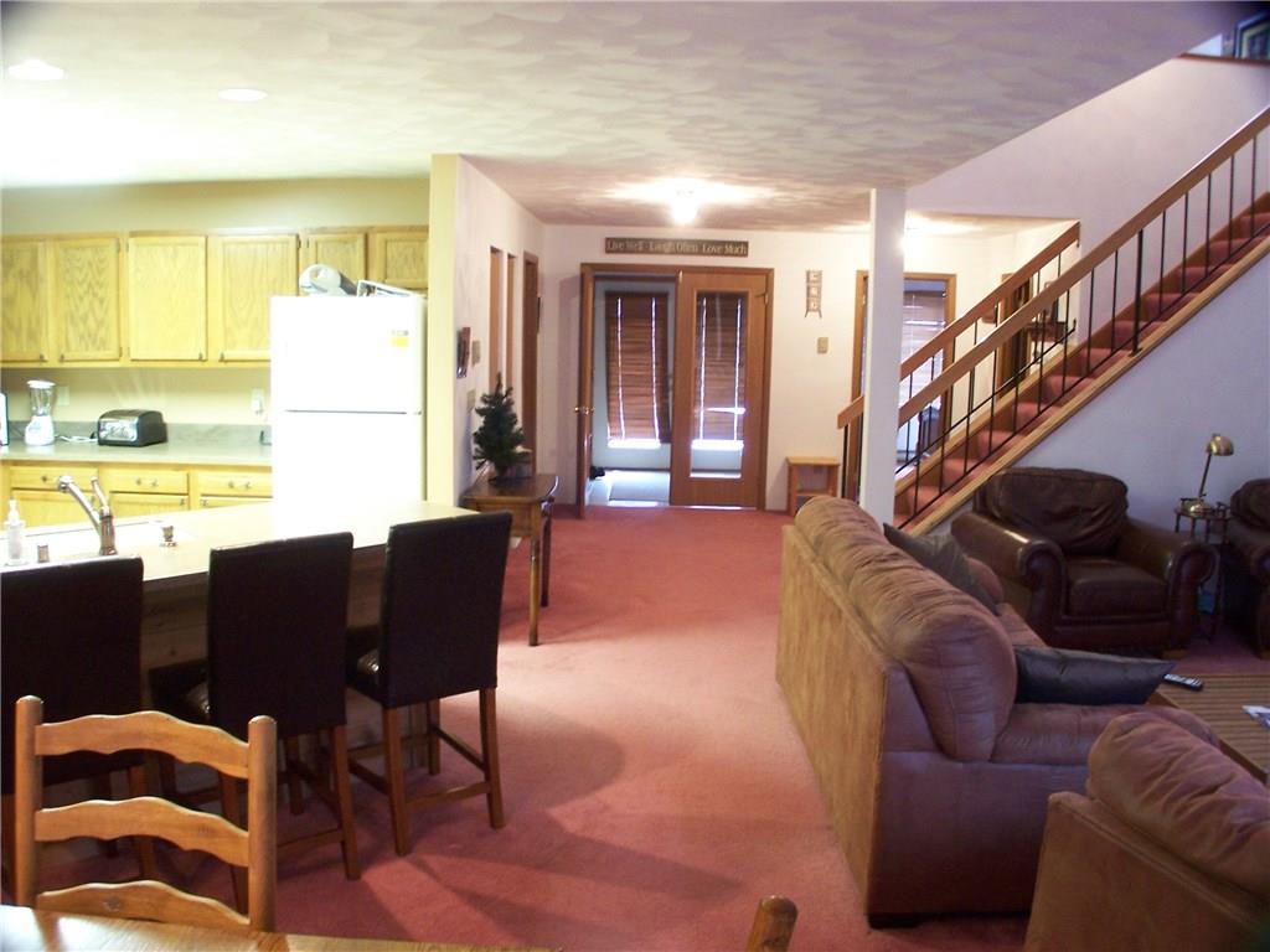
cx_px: 635
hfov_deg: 49.0
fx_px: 1394
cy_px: 476
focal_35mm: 38
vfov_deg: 37.7
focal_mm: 6.3
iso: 140
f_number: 2.8
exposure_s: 1/4
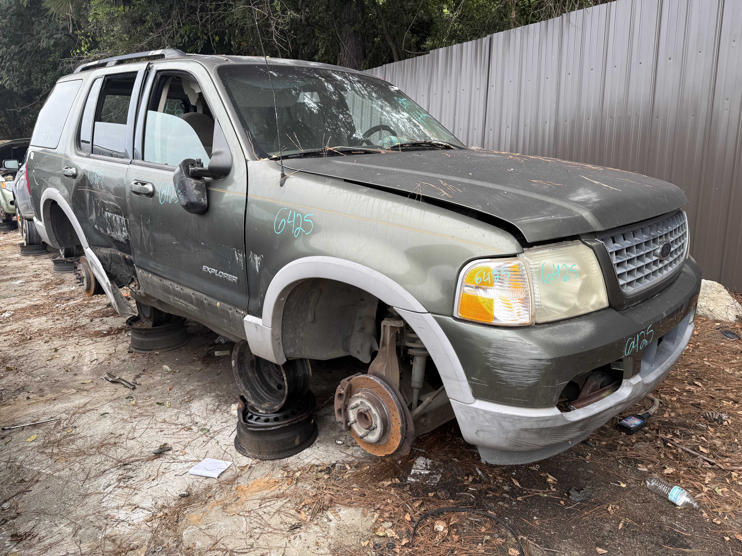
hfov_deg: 71.6
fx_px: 514
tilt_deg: -14.1
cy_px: 278
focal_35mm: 24
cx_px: 371
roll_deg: +2.8
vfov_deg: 56.8
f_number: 1.78
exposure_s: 1/244
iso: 64
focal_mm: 6.76
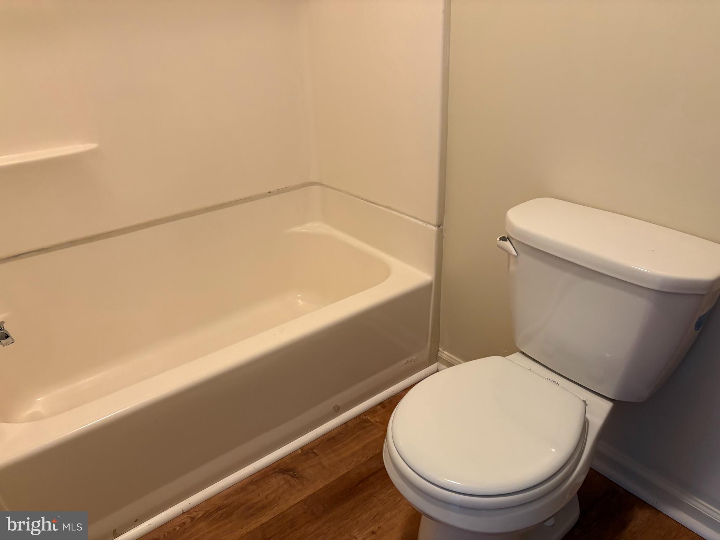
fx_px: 541
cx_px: 360
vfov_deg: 53.1
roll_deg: +3.8
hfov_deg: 67.3
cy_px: 270
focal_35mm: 26
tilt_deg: -25.4
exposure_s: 1/60
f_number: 1.6
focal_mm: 5.96
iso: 250
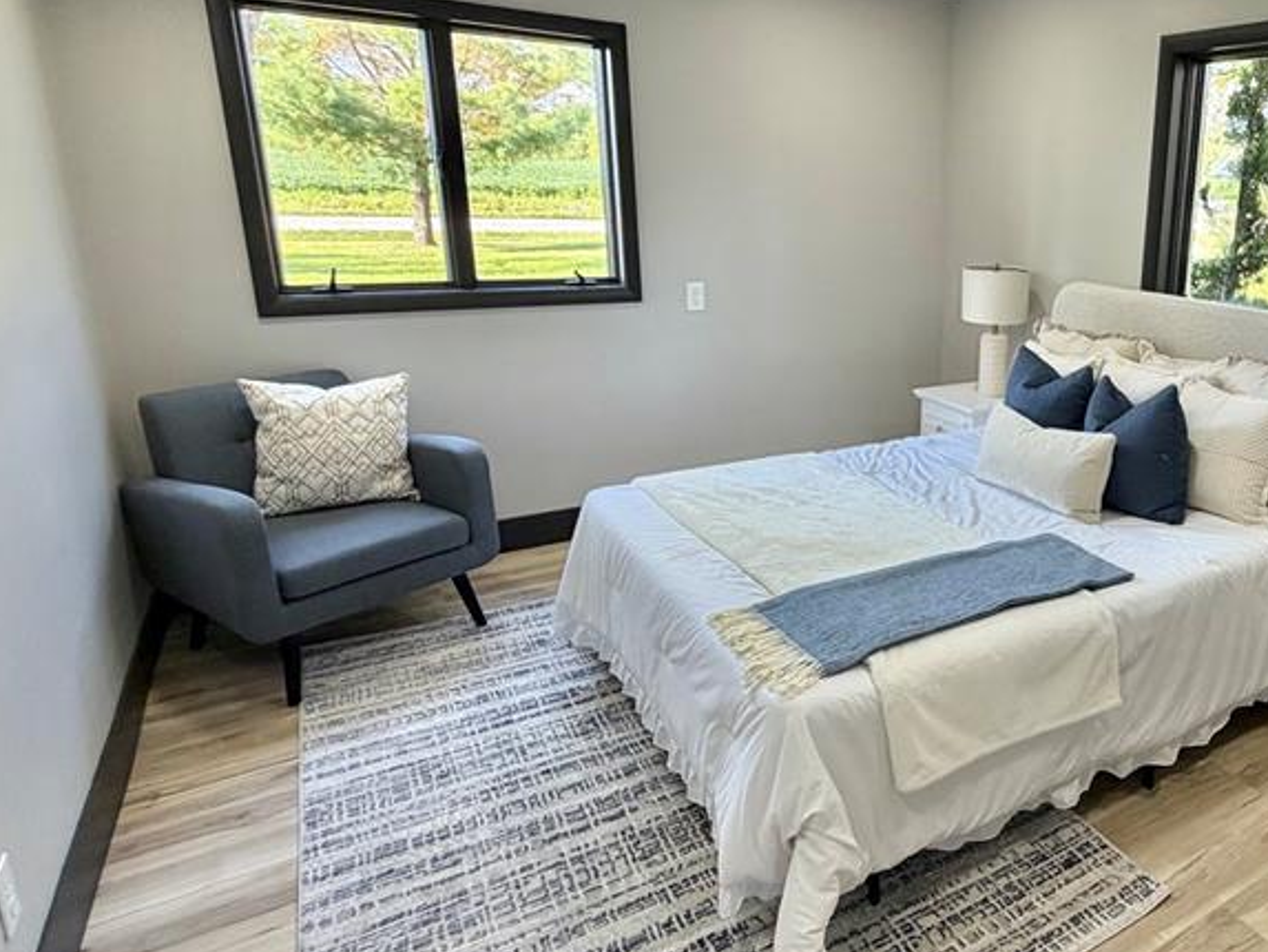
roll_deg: -1.9
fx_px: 916
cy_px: 418
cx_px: 978
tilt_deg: -15.0
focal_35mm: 25
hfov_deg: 64.4
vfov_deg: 54.8
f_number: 2.2
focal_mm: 2.22
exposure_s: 1/121
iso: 160
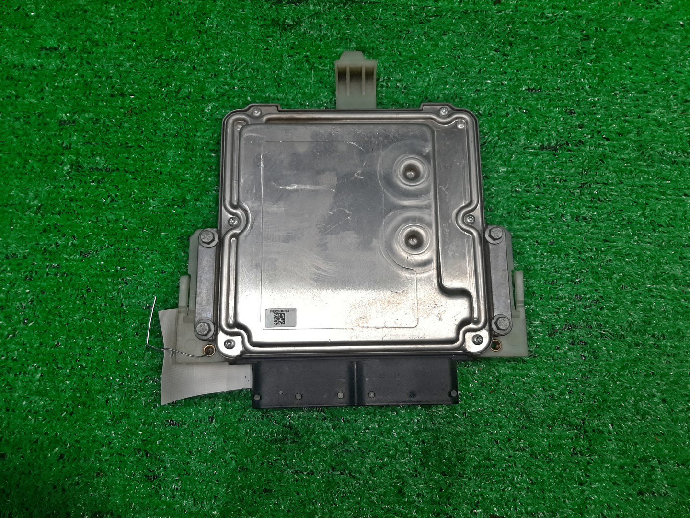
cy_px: 259
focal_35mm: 26
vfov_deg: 53.1
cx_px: 345
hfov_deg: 67.3
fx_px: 518
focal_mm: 3.93
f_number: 1.7
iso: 50
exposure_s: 1/100
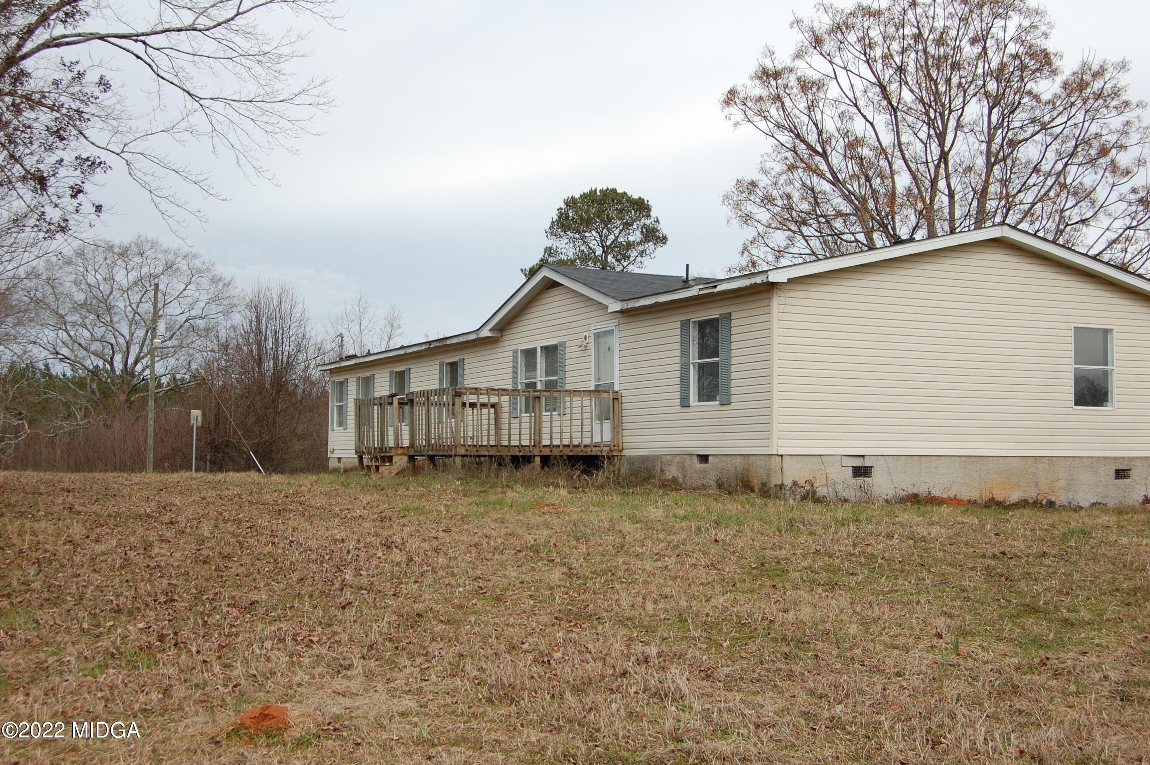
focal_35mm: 46
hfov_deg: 42.4
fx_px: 1484
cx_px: 575
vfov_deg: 28.9
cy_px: 382
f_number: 8
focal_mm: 31
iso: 200
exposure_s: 1/250
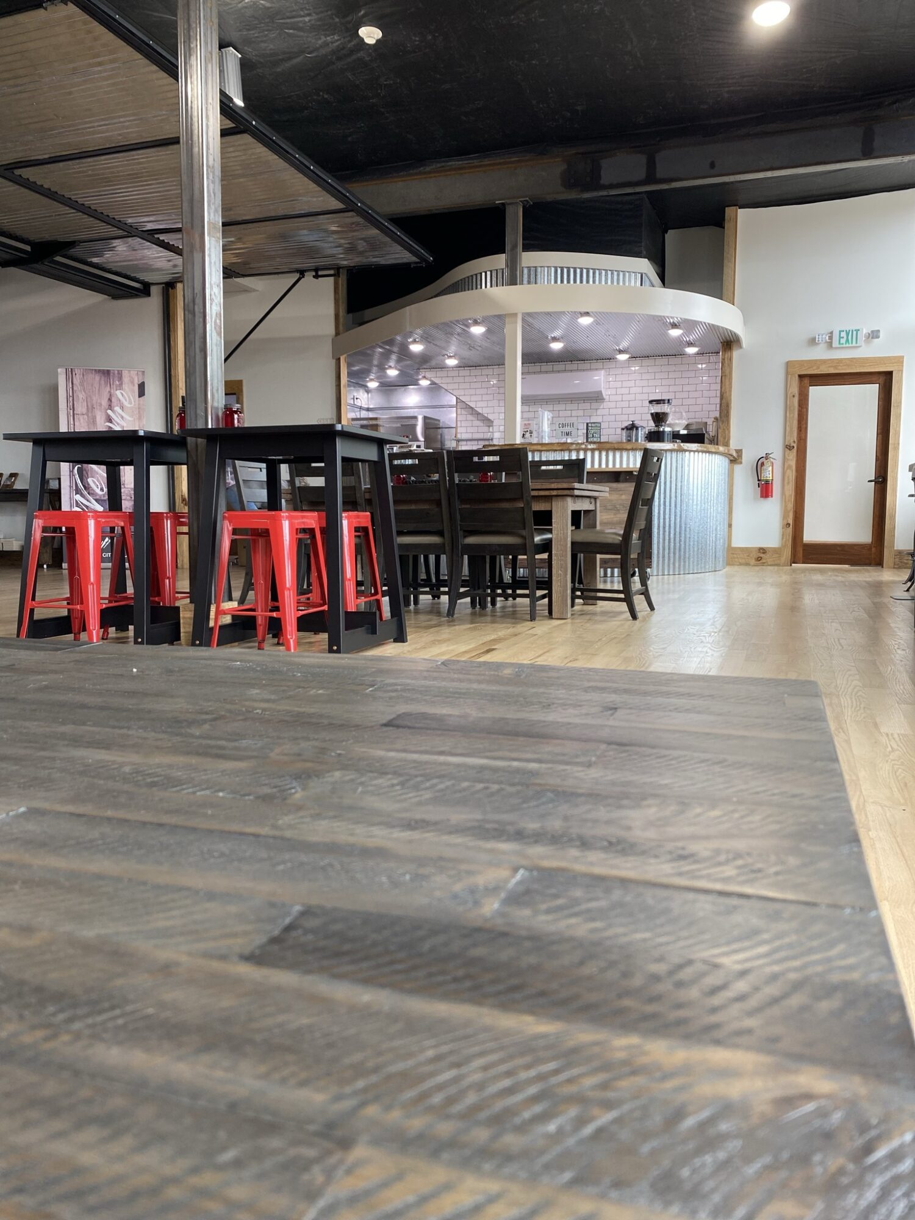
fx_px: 916
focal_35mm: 26
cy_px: 610
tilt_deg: -6.3
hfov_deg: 53.1
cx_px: 458
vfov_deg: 67.3
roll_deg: +0.0
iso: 50
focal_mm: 4.25
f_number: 1.8
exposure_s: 1/120
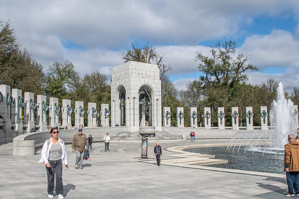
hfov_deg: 55.8
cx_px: 138
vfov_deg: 38.8
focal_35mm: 34
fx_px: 282
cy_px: 114
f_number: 7.1
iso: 160
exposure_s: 1/2000
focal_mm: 16
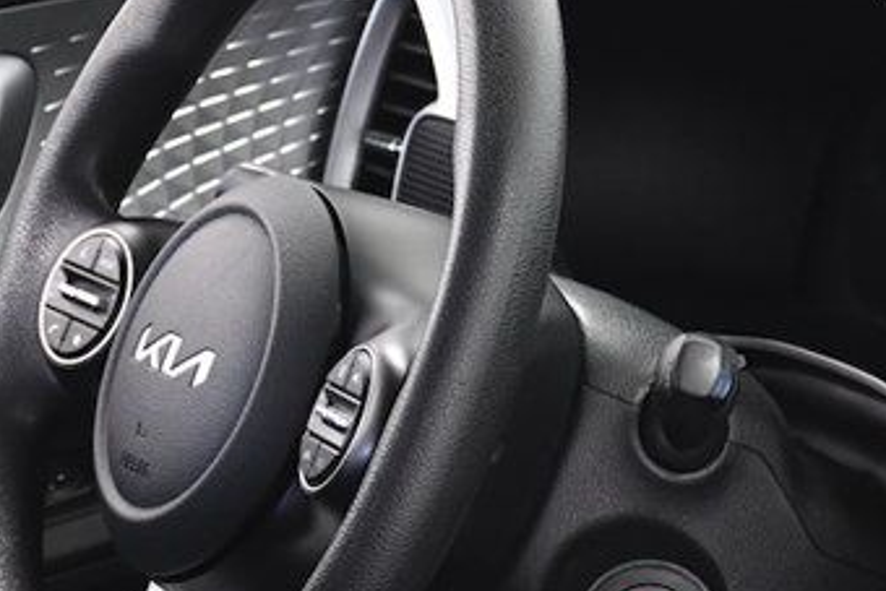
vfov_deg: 6.8
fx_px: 4973
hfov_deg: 10.1
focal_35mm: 202
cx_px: 912
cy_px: 418
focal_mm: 45
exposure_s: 1/160
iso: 2500
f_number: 4.5
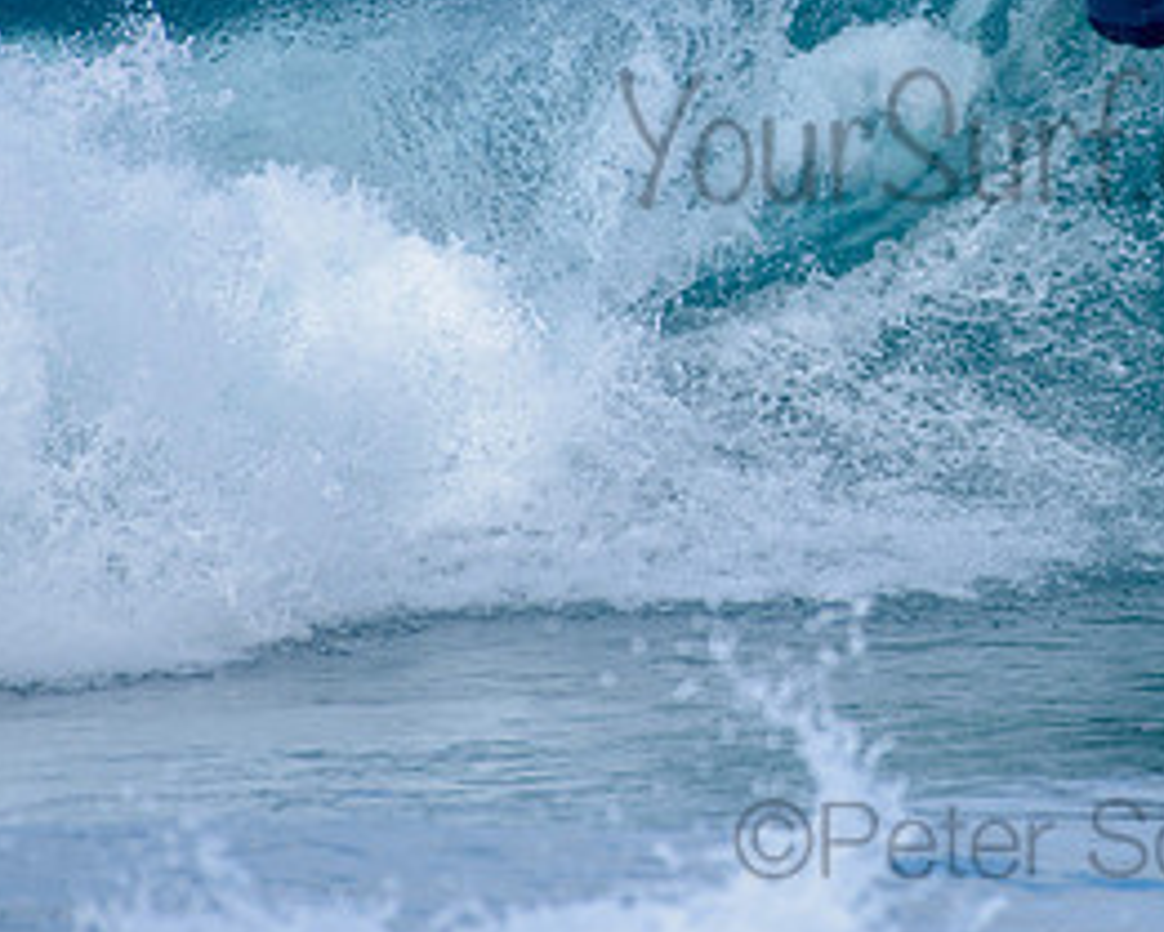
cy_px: 43
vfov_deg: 1.4
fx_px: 39184
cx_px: 996
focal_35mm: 1137
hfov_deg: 1.7
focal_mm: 500
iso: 250
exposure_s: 1/2000
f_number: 5.6
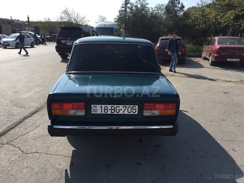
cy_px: 92
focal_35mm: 29
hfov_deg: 61.7
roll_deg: -2.0
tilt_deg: -11.6
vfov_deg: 48.2
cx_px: 122
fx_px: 204
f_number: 2.2
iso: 32
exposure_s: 1/1582
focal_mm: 4.15
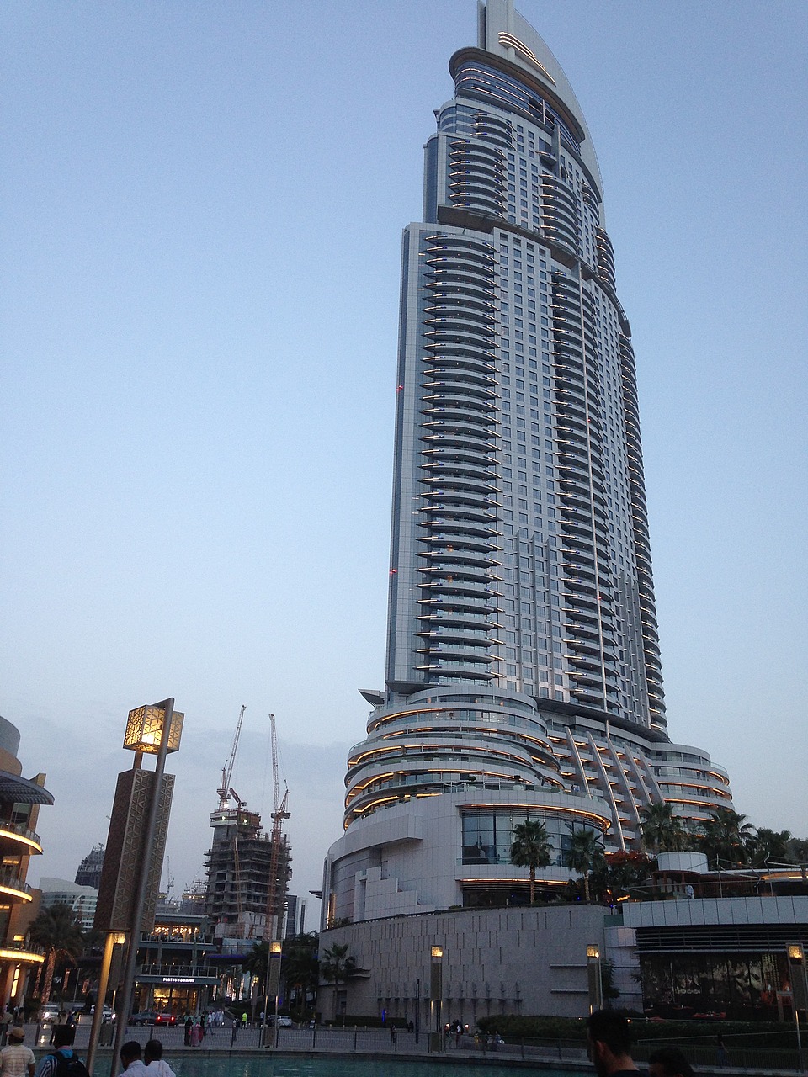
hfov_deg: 42.9
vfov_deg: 55.4
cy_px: 538
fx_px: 1027
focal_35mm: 33
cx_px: 404
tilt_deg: +24.8
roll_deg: -2.9
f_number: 2.4
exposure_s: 1/40
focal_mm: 4.12
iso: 50
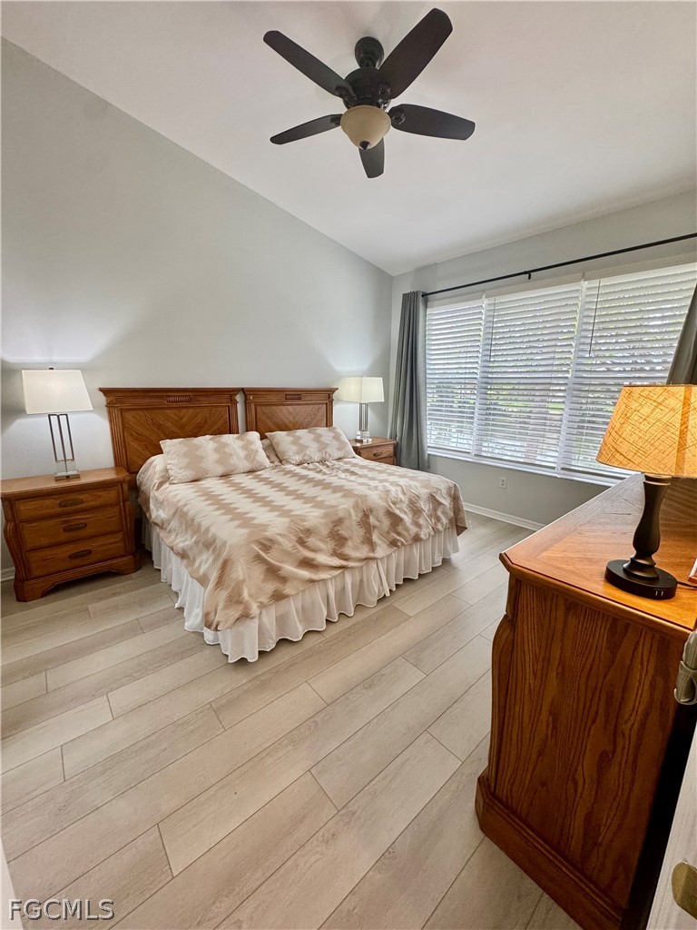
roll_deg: -0.4
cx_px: 348
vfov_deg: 102.1
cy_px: 465
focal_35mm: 14
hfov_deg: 85.7
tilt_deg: -13.0
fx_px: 376
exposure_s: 1/120
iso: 200
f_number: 2.2
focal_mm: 2.22
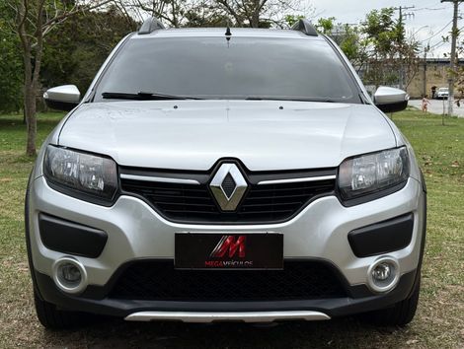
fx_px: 644
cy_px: 174
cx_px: 232
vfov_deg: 30.3
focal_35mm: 48
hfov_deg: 39.6
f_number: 1.78
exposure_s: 1/1513
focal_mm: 6.76
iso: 64
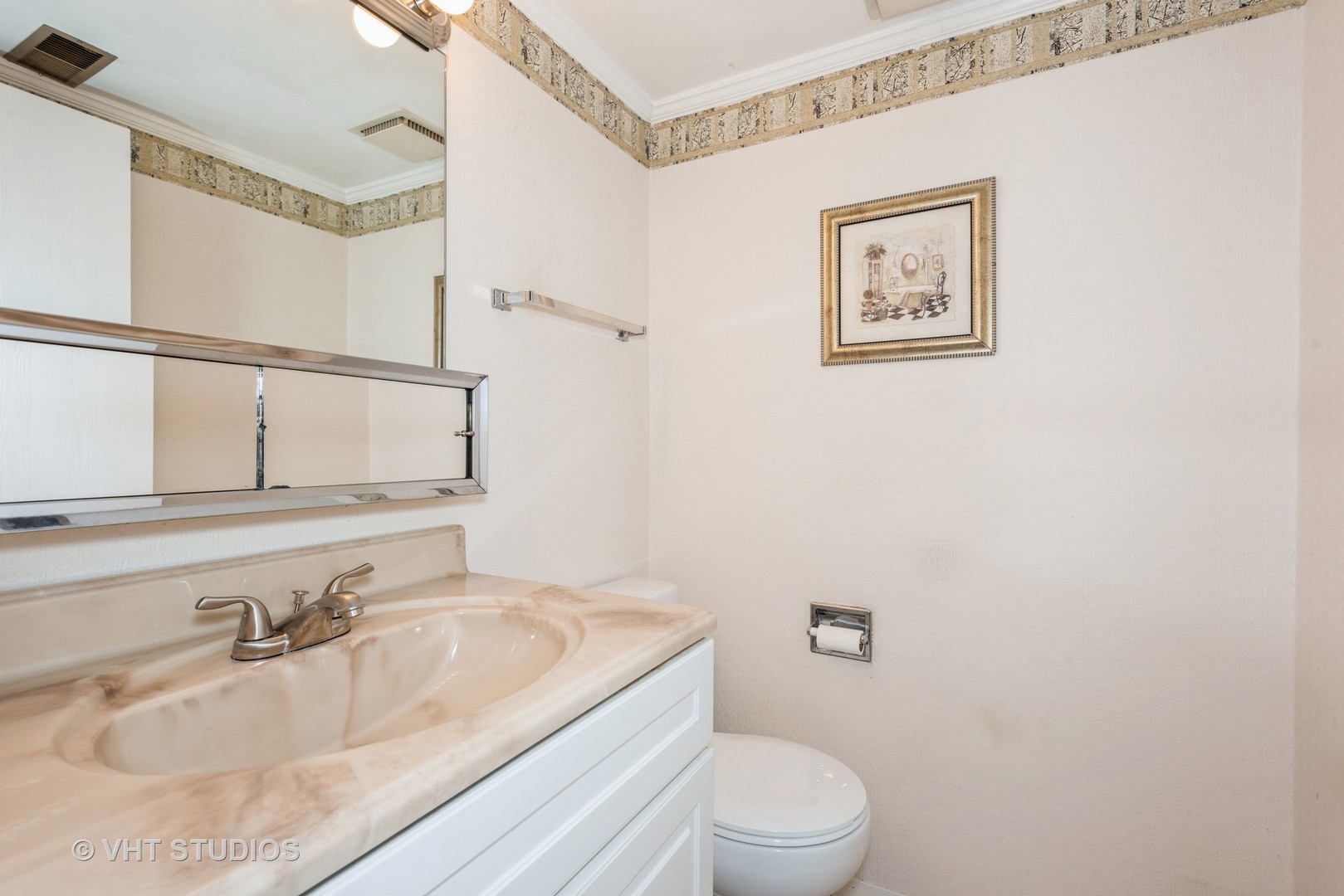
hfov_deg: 93.3
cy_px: 448
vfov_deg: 70.5
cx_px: 672
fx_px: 635
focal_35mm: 17
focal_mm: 17
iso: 400
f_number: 10
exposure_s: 1/40
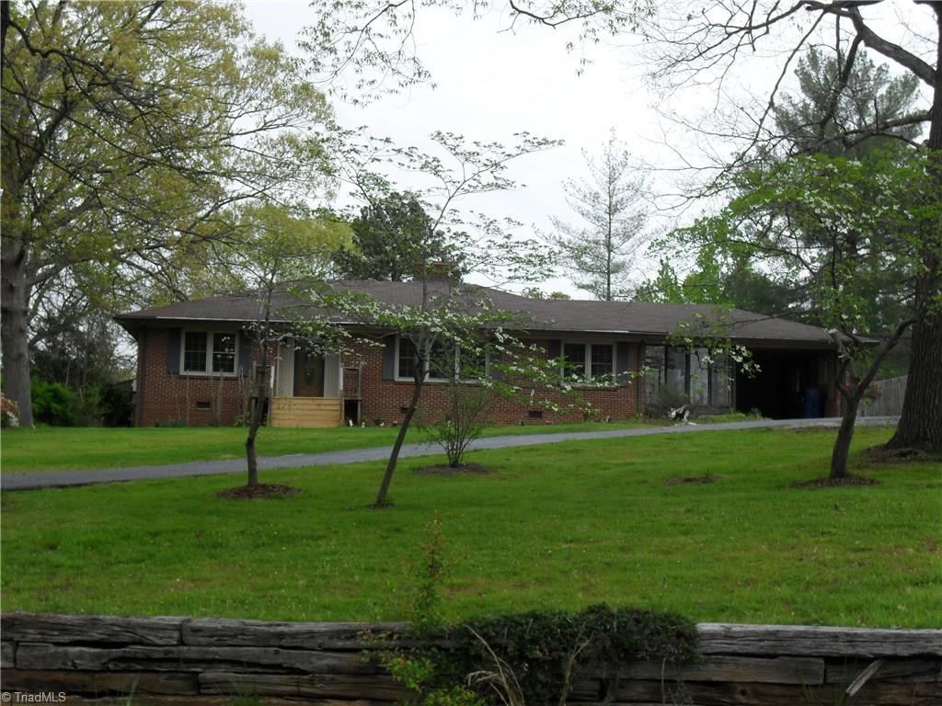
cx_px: 471
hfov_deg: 33.8
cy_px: 353
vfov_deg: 25.7
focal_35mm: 57
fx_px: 1551
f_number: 4.3
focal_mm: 10.1
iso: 100
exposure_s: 1/500
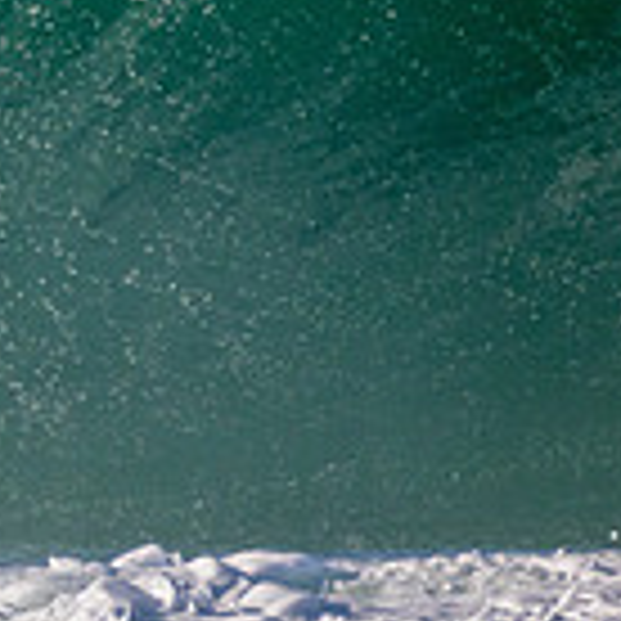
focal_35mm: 2866
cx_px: -567
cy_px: -25
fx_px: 58170
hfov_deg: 0.6
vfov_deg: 0.6
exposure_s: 1/2000
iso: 1800
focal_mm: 800
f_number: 11
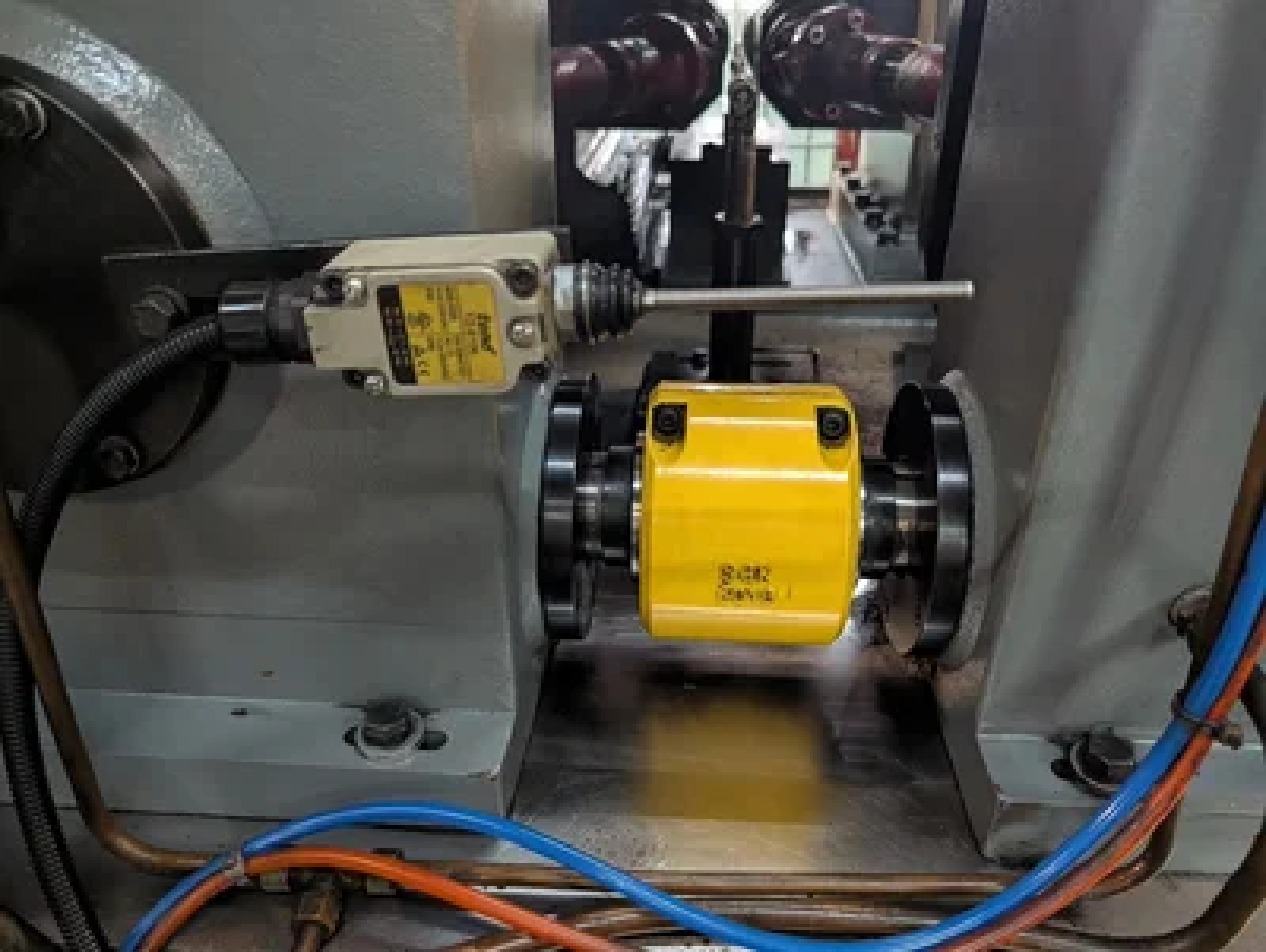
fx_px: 879
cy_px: 476
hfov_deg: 71.5
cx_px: 633
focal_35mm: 24
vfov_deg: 56.9
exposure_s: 1/60
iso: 1106
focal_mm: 6.9
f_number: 1.68
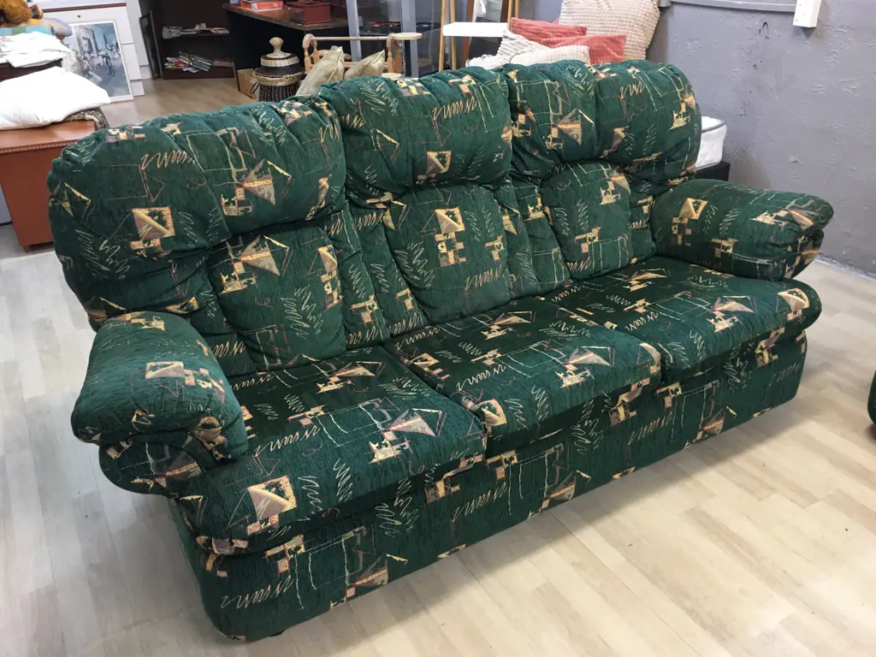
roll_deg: -0.1
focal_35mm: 29
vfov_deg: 48.2
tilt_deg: -25.9
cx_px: 438
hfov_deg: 61.7
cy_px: 328
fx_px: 734
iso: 64
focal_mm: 4.15
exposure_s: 1/17
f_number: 2.2
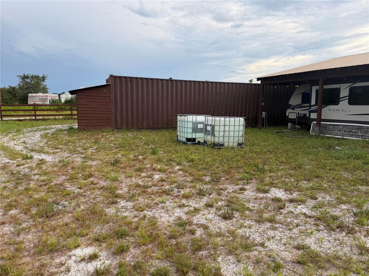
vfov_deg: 56.8
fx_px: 256
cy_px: 138
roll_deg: +1.6
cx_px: 184
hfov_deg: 71.6
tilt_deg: -8.7
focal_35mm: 24
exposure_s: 1/1139
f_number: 1.78
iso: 80
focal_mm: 6.76
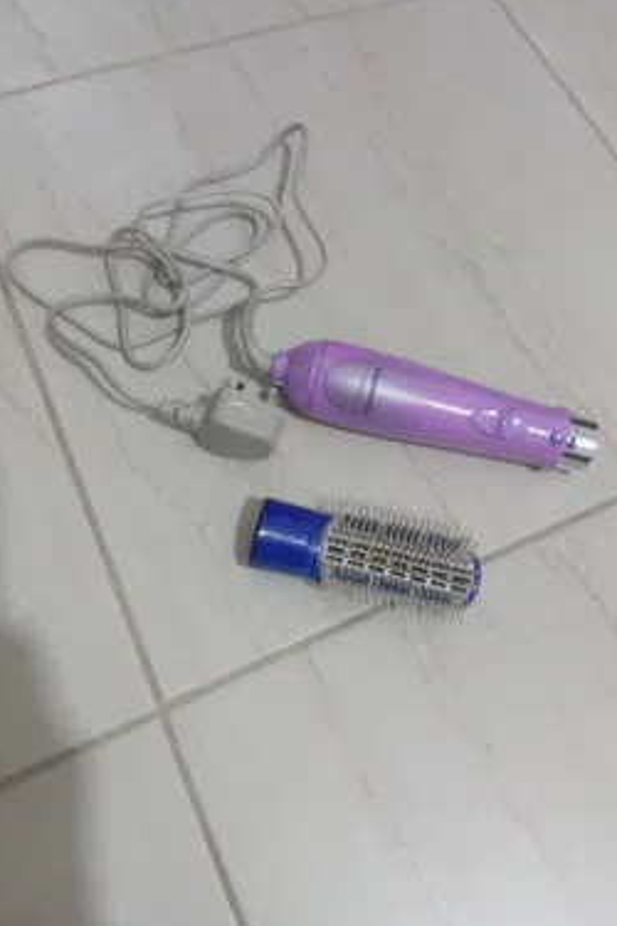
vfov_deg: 60.3
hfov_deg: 42.2
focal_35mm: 31
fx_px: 797
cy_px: 444
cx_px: 363
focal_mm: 4.22
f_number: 1.8
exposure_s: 1/20
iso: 746
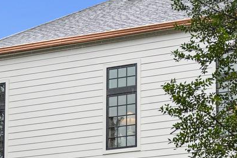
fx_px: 803
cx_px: 209
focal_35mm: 122
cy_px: 313
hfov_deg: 16.6
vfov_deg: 10.4
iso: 400
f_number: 2.8
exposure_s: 1/320
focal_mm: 24
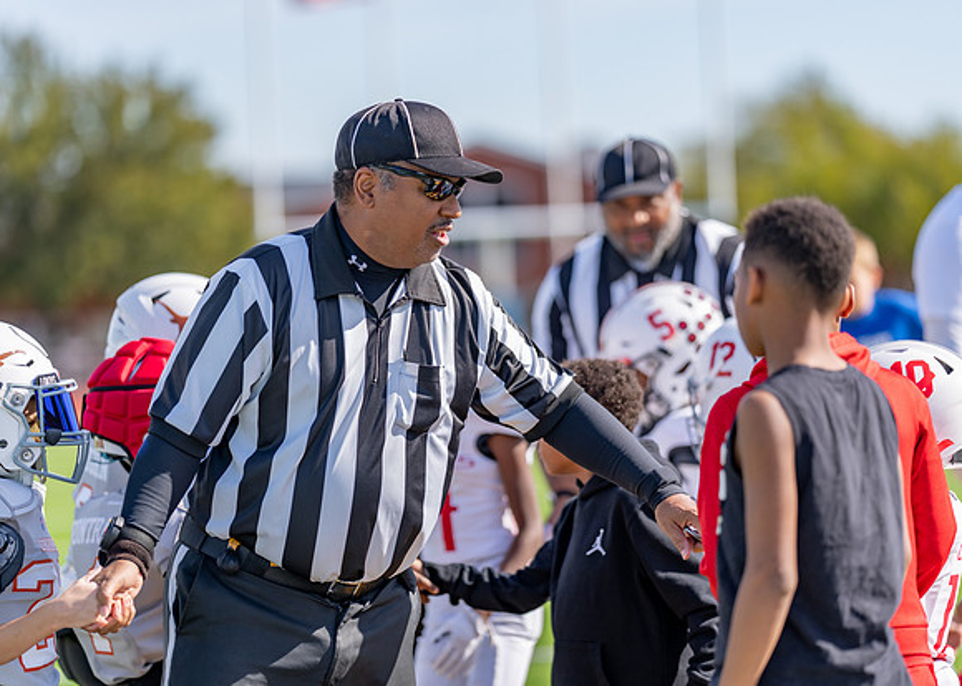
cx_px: 481
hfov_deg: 14.2
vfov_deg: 10.2
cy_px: 343
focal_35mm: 141
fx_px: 3864
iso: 100
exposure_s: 1/3200
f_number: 1.8
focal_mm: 135
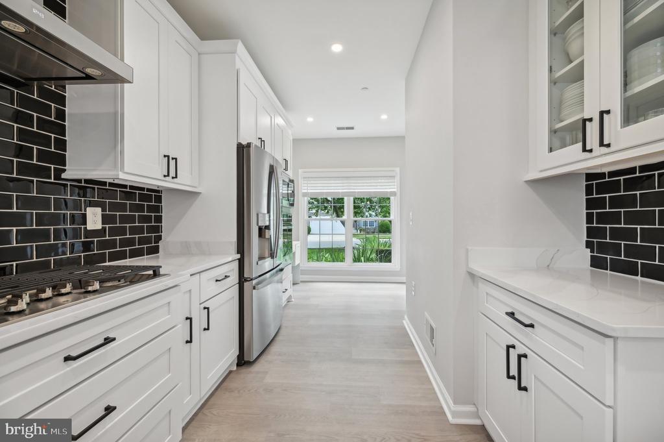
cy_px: 221
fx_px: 258
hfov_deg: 104.3
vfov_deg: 81.1
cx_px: 332
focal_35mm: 14
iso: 400
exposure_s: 1/15
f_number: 8
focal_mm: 14
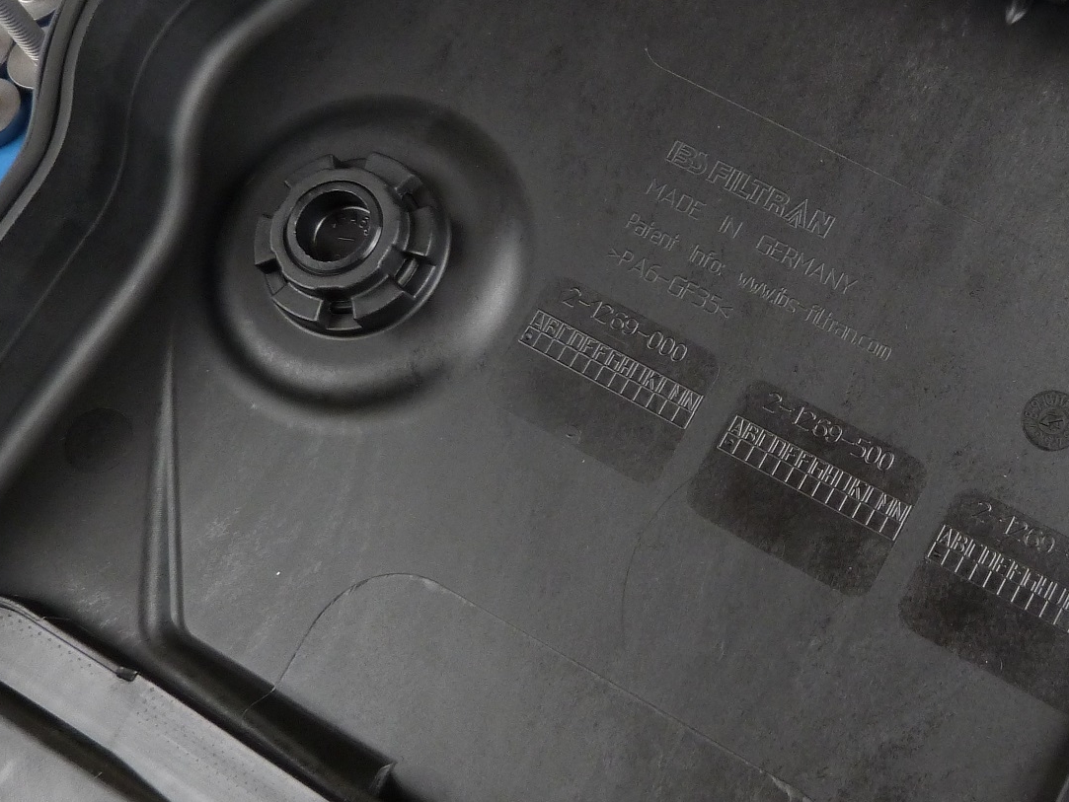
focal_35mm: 48
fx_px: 1483
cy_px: 313
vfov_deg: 30.2
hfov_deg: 37.9
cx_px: 885
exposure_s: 1/60
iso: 200
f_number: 2.8
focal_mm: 4.5
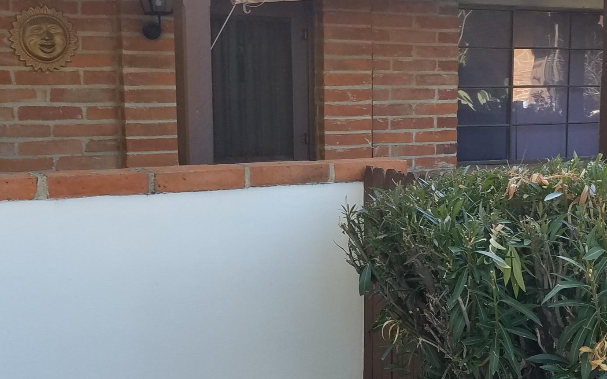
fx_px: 992
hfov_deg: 33.8
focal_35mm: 60
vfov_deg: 21.6
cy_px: 241
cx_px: 389
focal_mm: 4.2
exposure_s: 1/245
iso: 50
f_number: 1.7
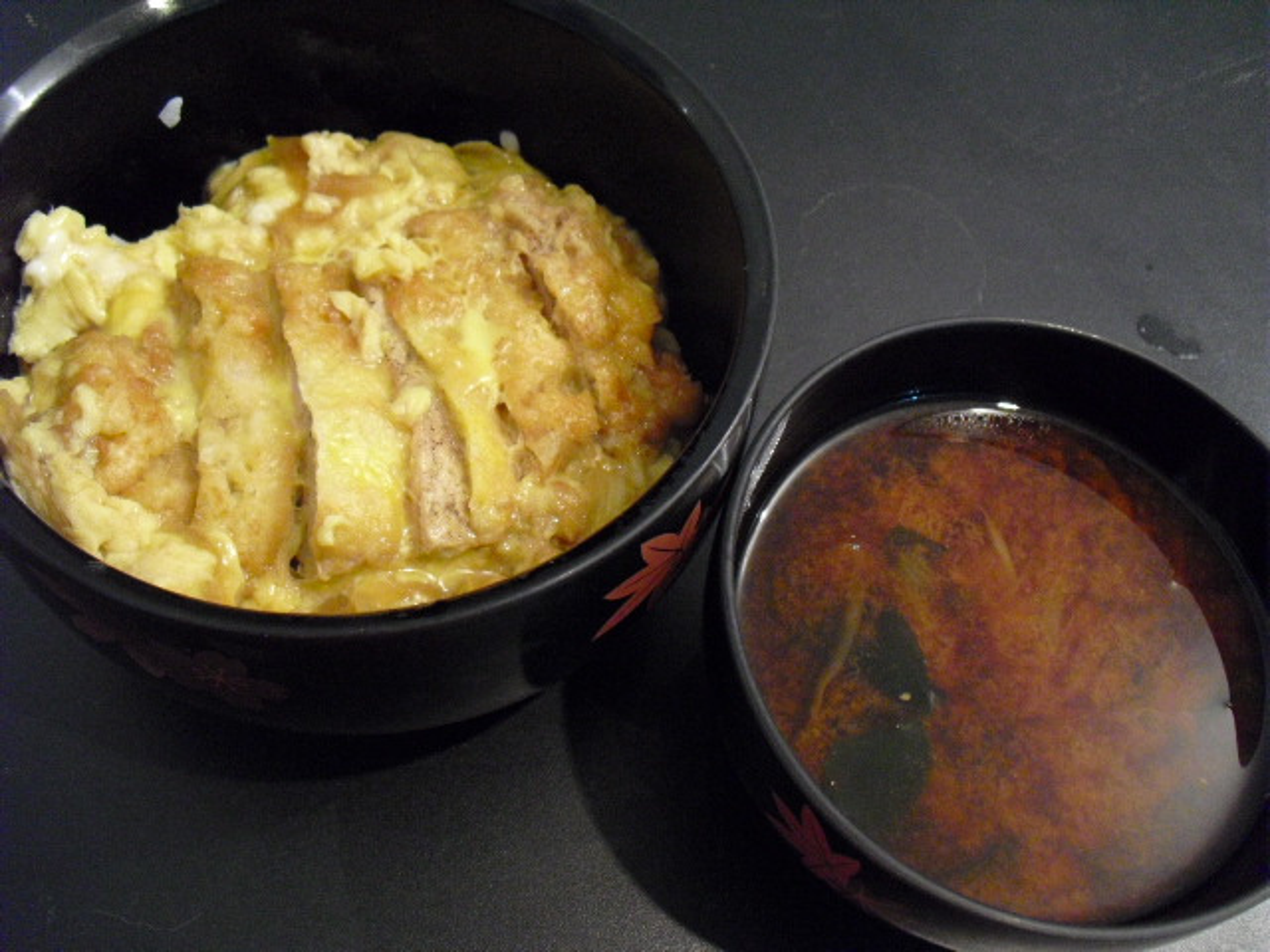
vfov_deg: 39.7
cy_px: 476
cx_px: 635
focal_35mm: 36
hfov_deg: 51.4
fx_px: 1321
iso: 800
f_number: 3.1
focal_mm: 6.3
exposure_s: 1/20
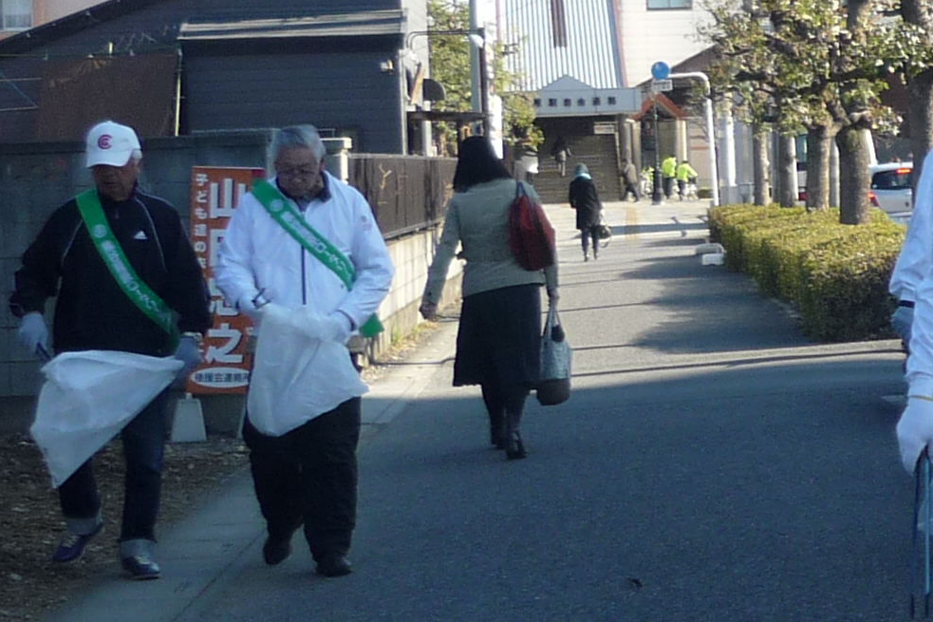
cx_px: 1335
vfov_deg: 12.0
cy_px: 204
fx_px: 2954
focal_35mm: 114
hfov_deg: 16.6
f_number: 2.8
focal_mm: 5.5
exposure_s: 1/400
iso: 100
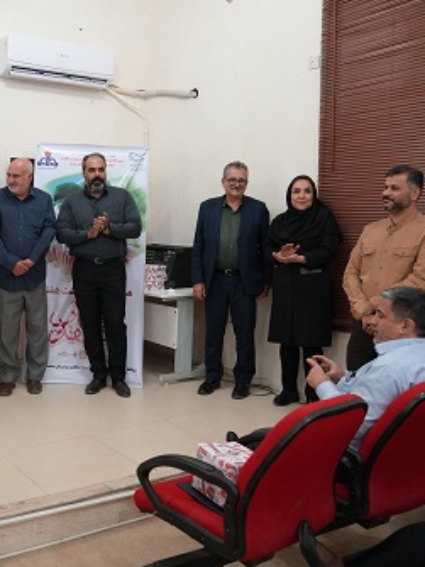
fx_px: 573
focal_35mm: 35
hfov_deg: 37.8
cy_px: 283
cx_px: 37
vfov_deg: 52.6
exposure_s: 1/160
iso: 2000
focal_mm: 24
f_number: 4
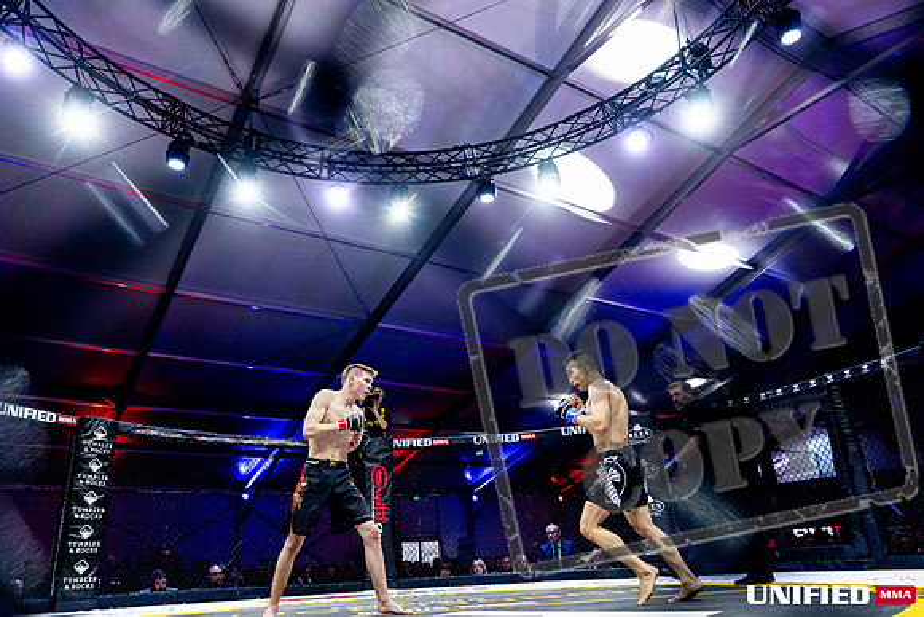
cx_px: 443
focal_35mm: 26
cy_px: 308
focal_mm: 24
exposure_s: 1/1250
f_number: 2.8
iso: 3200
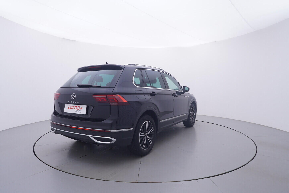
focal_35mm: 22
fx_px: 181
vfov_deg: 56.2
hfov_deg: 77.3
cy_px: 96
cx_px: 144
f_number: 5
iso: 200
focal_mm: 15
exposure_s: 1/80
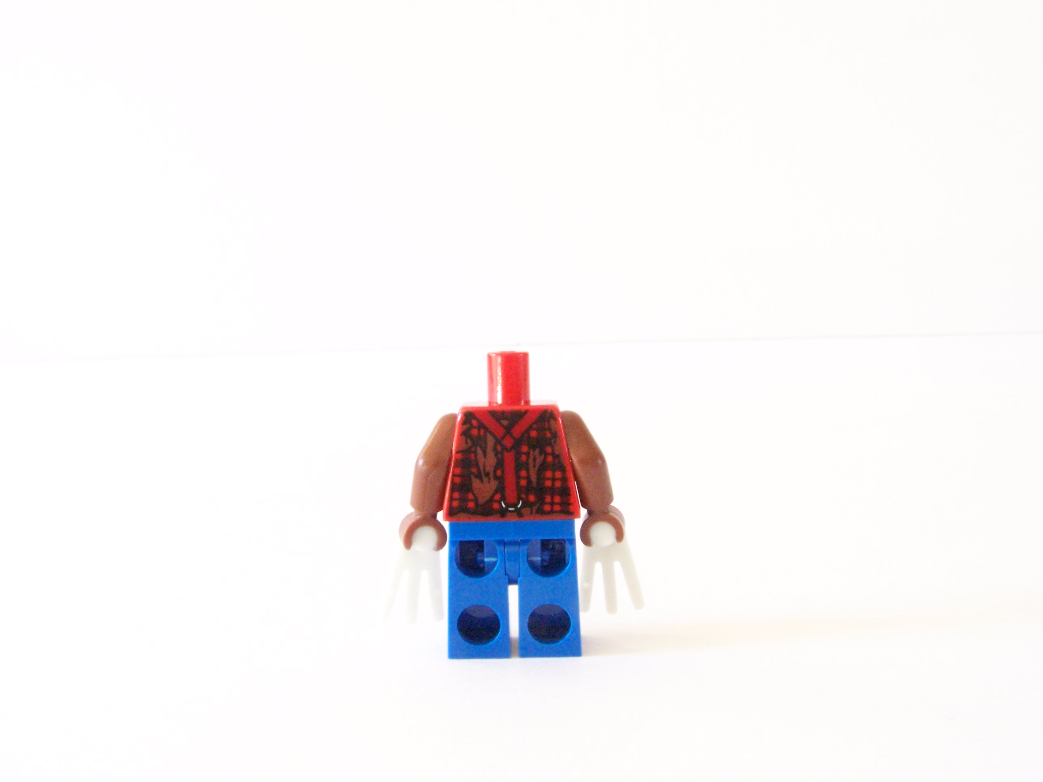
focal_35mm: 38
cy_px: 391
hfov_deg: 49.0
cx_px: 522
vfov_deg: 37.7
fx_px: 1145
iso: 400
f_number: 8
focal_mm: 6.3
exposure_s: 1/10
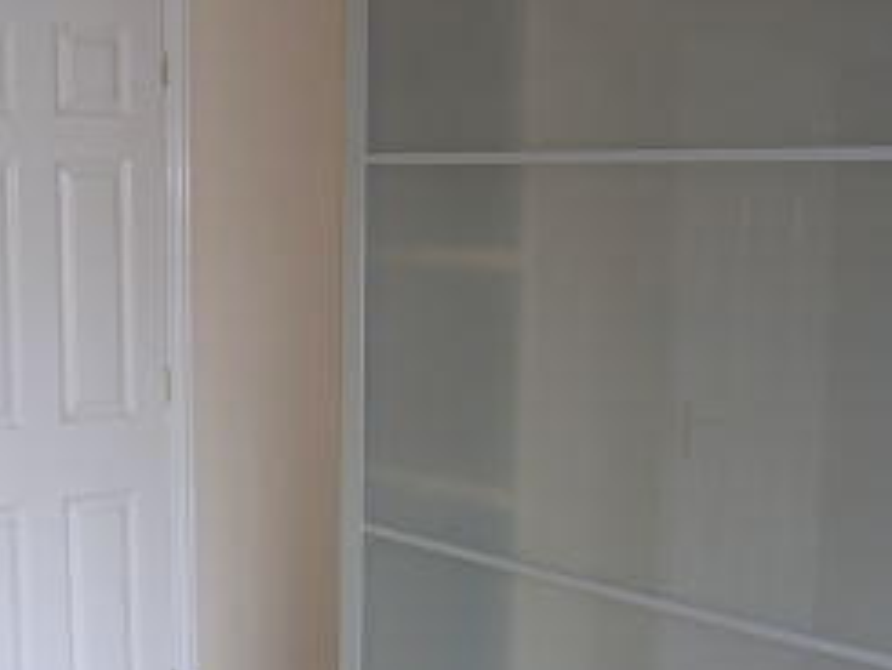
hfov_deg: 31.0
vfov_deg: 23.6
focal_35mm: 62
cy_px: 393
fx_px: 1598
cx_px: 317
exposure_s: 1/30
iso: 50
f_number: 2.8
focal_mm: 5.8
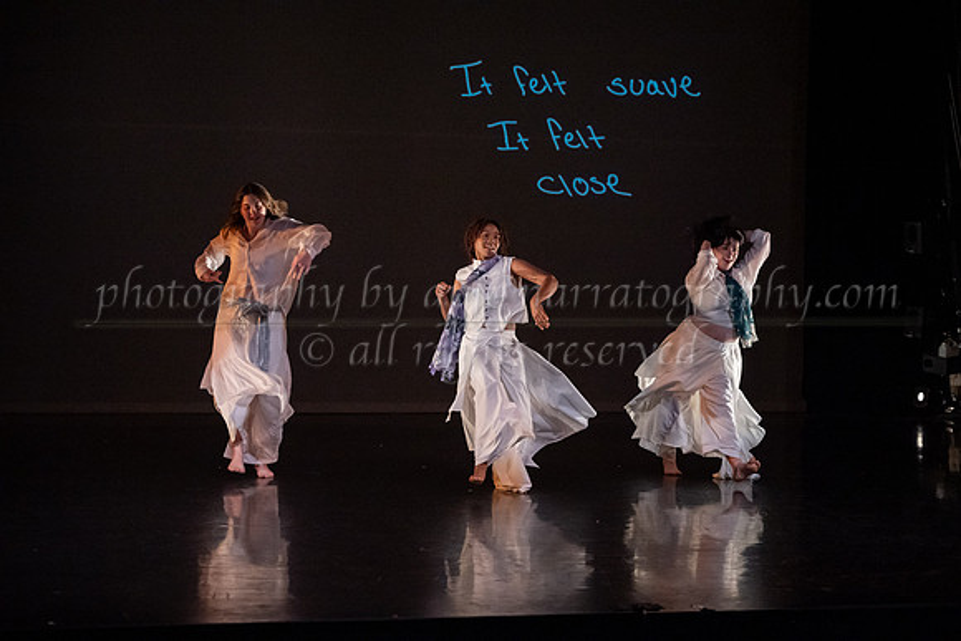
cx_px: 480
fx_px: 1762
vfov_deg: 20.6
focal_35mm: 66
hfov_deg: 30.5
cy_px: 320
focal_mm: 66
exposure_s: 1/400
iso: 4000
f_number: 3.5
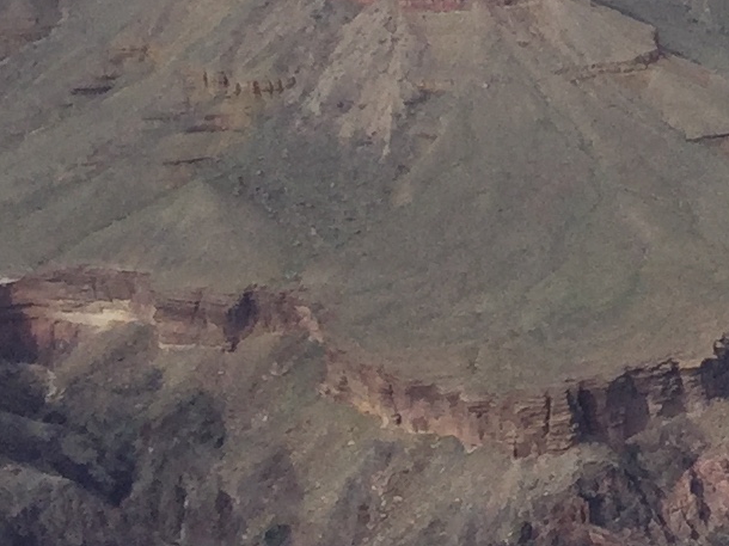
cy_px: 366
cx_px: 1539
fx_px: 3495
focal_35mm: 166
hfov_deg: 10.7
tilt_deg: -17.1
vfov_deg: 8.9
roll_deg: +0.0
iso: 25
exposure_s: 1/1664
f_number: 2.4
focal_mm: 3.3
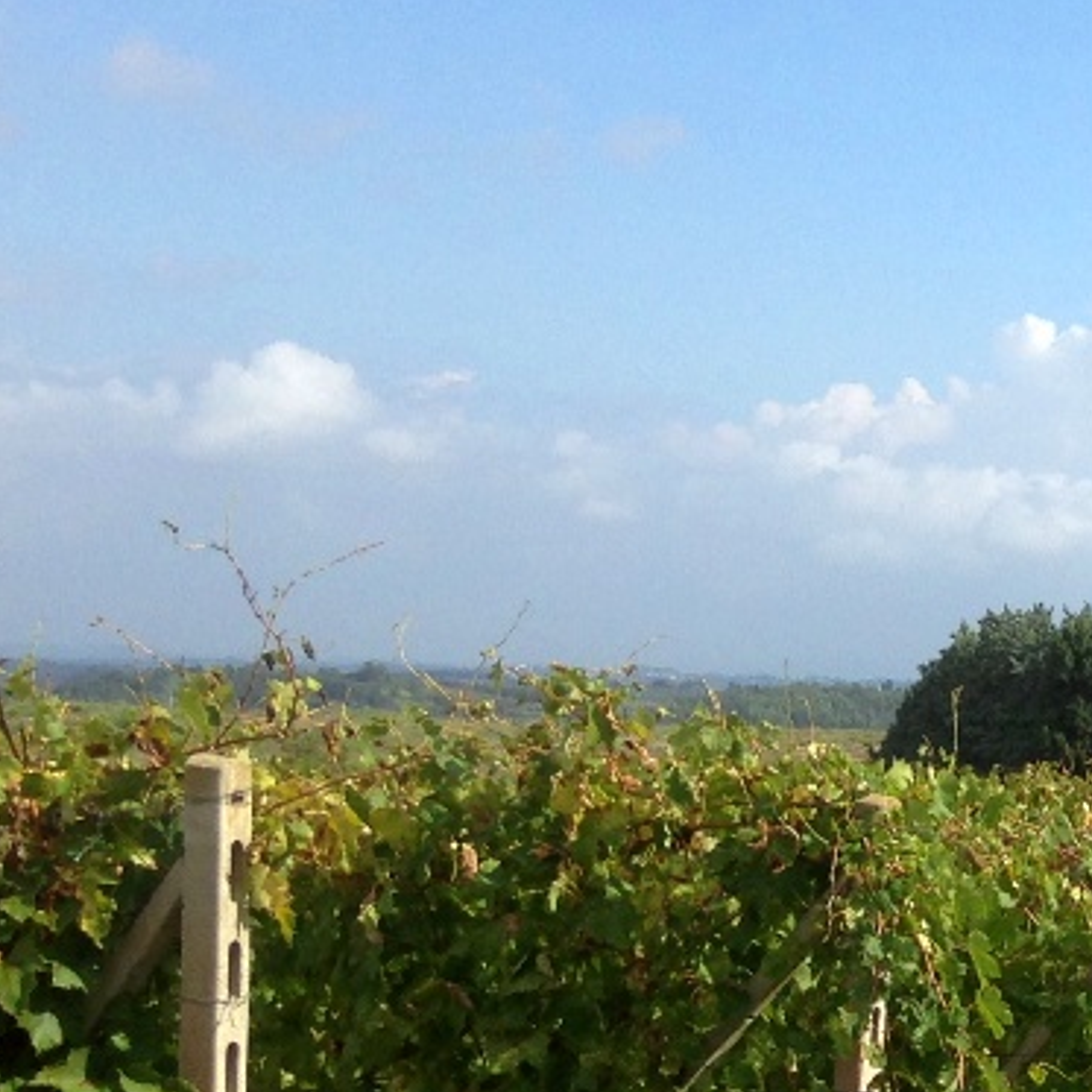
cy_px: 1047
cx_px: 1894
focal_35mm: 102
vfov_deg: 16.8
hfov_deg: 15.1
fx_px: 3640
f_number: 2.4
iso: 50
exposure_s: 1/1261
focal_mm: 4.12
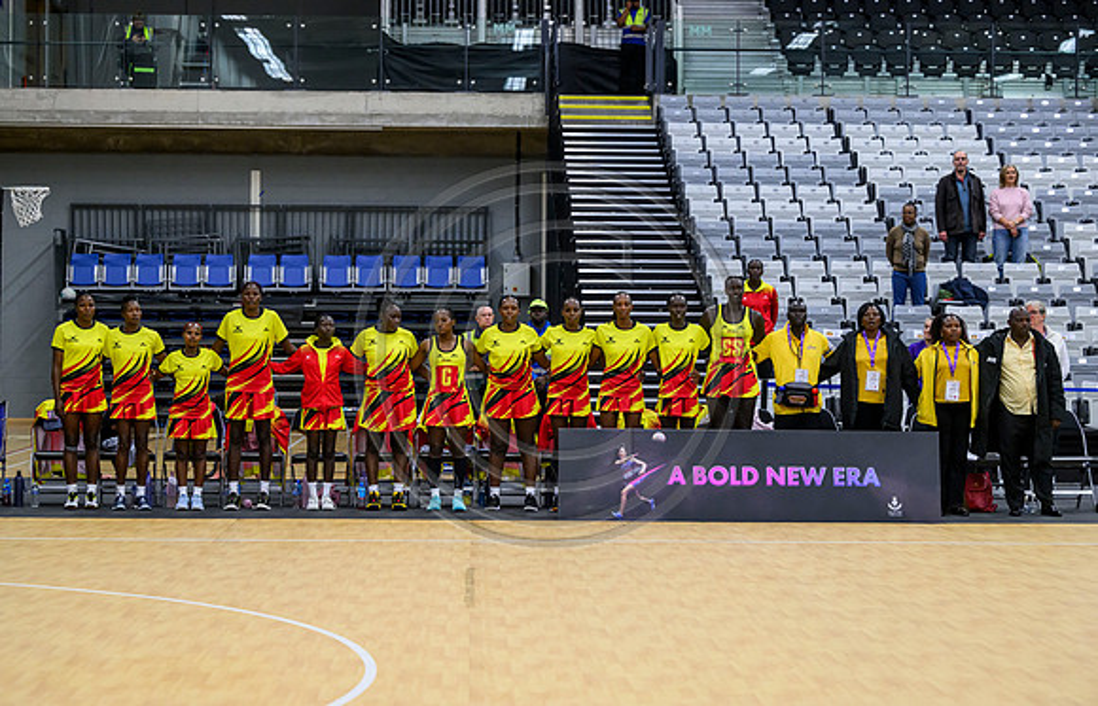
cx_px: 552
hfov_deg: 22.8
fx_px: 2727
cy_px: 367
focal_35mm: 90
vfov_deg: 14.8
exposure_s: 1/1000
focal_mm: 89
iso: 4000
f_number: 3.2
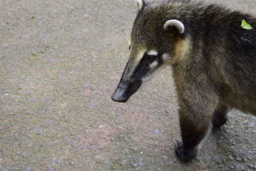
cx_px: 147
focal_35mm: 74
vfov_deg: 18.5
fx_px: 524
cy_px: 59
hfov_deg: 27.4
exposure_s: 1/20
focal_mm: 35
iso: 200
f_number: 5.6
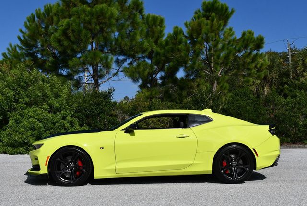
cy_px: 103
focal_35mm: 48
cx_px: 154
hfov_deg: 41.1
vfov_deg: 28.1
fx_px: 410
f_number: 10
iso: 100
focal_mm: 24
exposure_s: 1/400
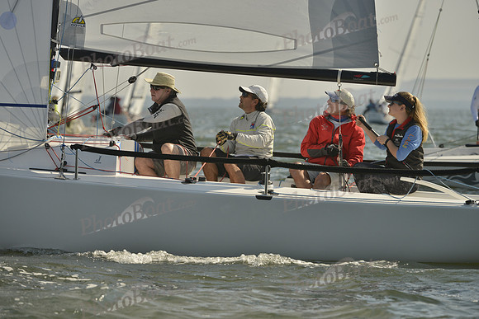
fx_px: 3726
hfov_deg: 7.4
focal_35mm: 280
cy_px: 160
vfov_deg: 4.9
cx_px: 240
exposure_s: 1/1600
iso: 280
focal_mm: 280
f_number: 7.1
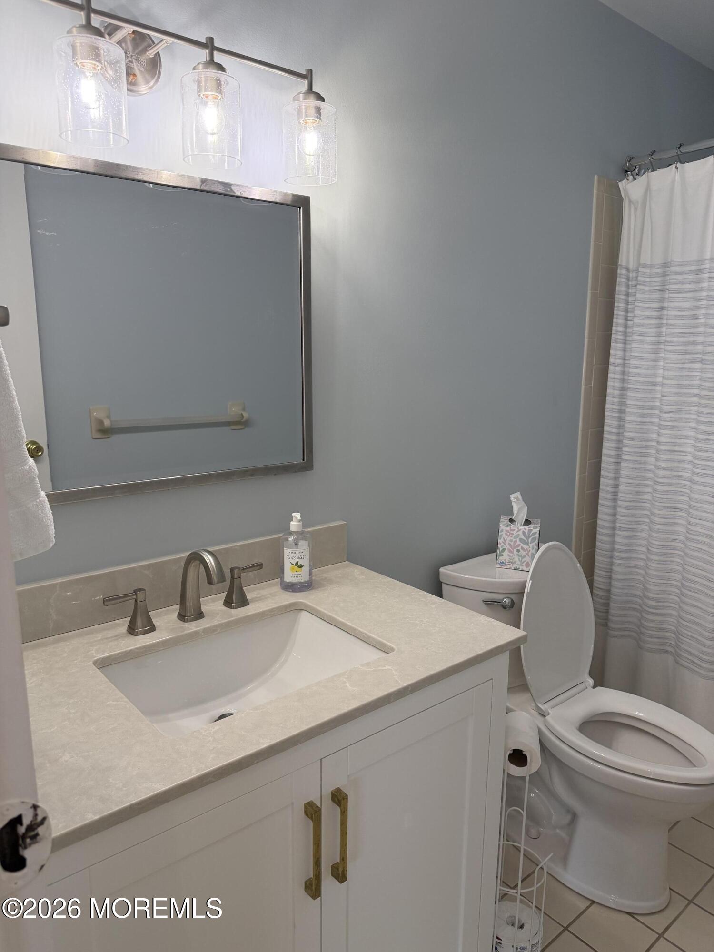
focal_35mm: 24
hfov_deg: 56.8
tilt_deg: -11.8
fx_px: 660
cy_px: 476
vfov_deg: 71.6
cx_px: 357
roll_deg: -0.4
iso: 160
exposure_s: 1/222
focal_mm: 6.76
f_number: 1.78
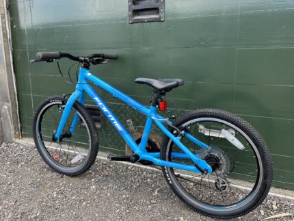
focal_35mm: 29
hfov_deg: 61.6
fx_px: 246
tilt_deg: -10.2
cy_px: 102
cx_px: 155
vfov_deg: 48.2
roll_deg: +1.5
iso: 40
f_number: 1.6
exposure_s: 1/268
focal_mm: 5.1
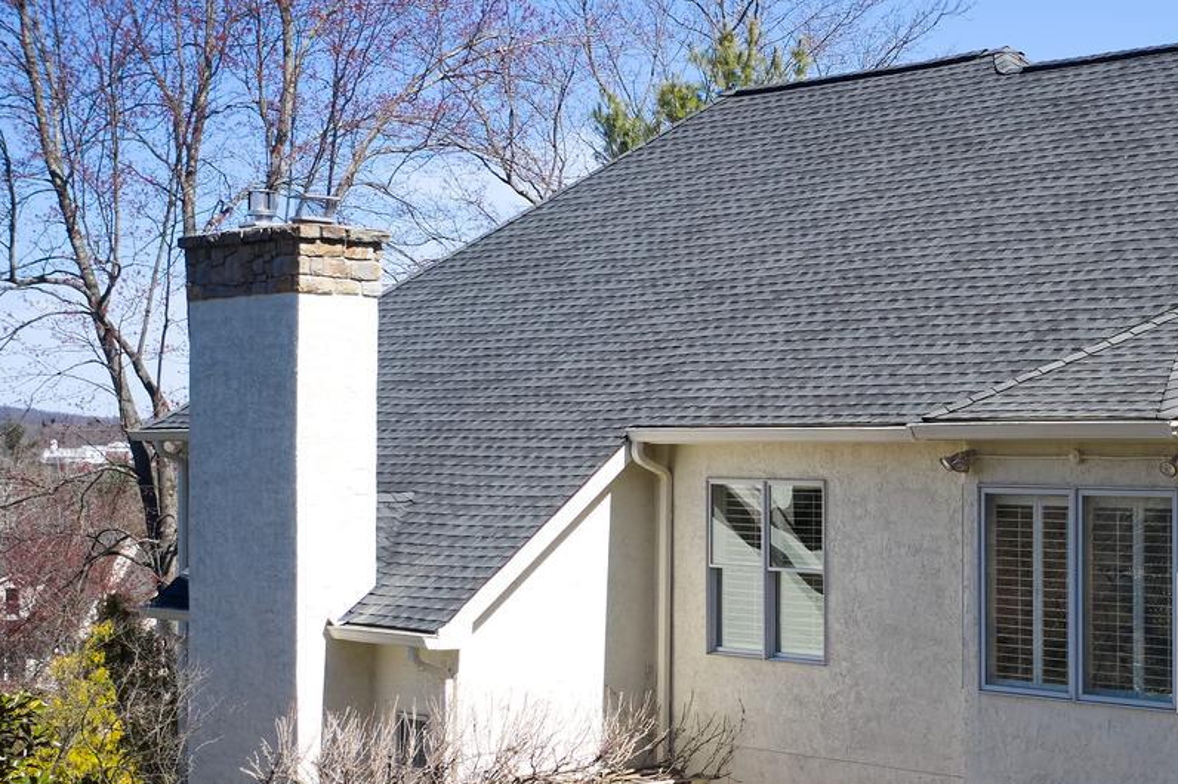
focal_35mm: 72
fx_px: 2355
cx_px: 1172
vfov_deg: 18.6
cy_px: 723
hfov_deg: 26.6
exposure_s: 1/80
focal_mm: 10.26
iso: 100
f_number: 3.5
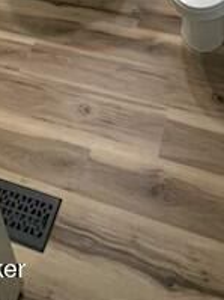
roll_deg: +3.4
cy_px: -172
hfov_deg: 32.0
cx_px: 140
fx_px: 389
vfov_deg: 26.6
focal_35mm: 45
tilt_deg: -20.6
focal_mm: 2.22
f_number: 2.2
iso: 320
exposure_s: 1/120
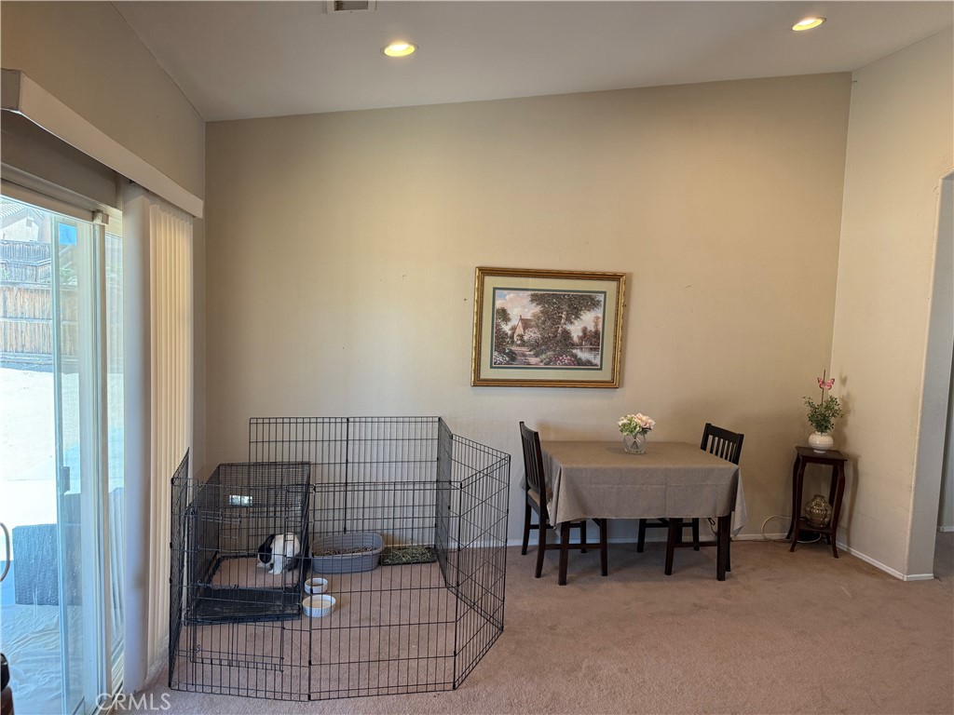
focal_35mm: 24
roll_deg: -2.5
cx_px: 477
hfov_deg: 71.6
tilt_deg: -4.5
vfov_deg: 56.8
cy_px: 358
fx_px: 661
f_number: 1.78
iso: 160
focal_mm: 6.76
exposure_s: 1/120
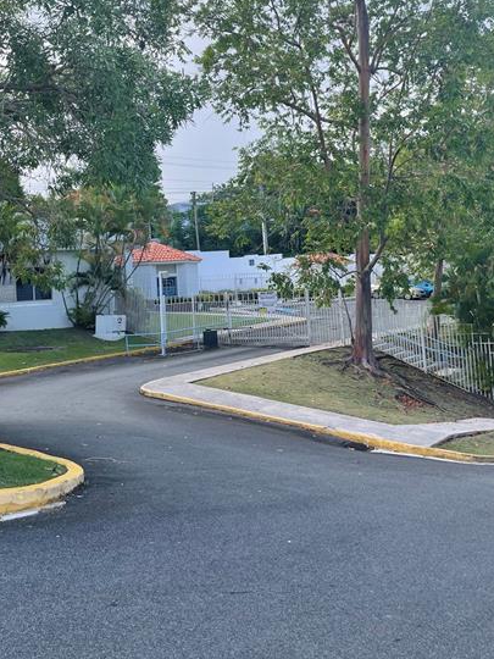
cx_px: 251
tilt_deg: +4.0
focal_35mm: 37
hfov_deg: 38.7
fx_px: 704
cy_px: 249
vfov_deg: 49.7
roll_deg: +2.0
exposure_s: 1/686
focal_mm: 4.2
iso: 32
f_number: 1.6
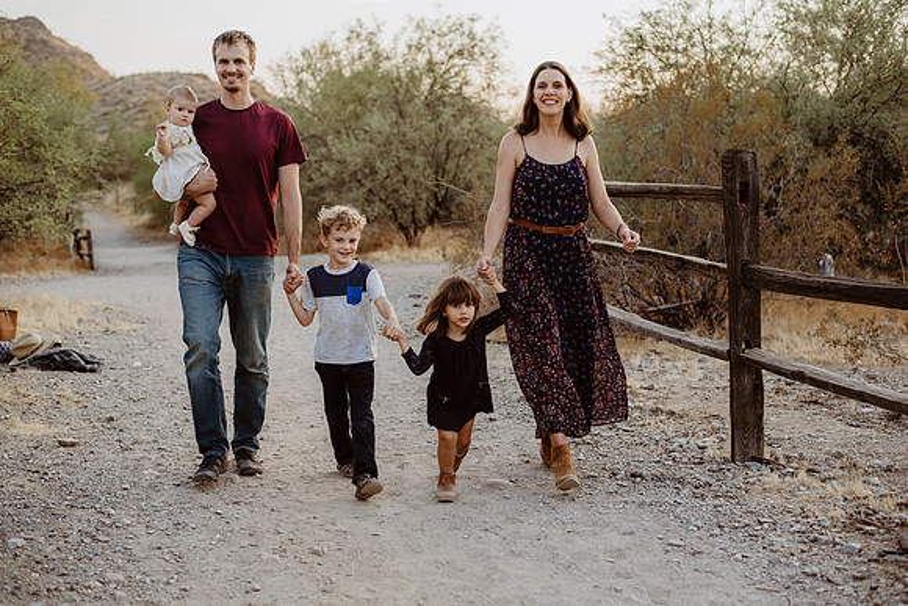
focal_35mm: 50
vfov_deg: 27.0
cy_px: 303
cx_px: 454
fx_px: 1261
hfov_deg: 39.6
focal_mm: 50
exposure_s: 1/400
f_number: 2.8
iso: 200
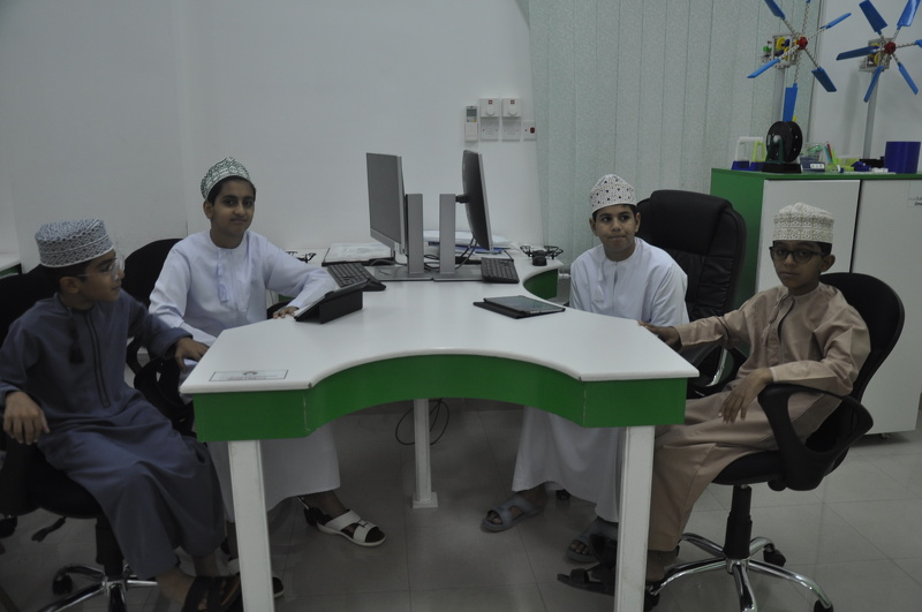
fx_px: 806
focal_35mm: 32
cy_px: 306
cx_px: 461
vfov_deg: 41.6
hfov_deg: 59.6
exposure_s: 1/60
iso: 400
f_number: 4
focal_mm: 21
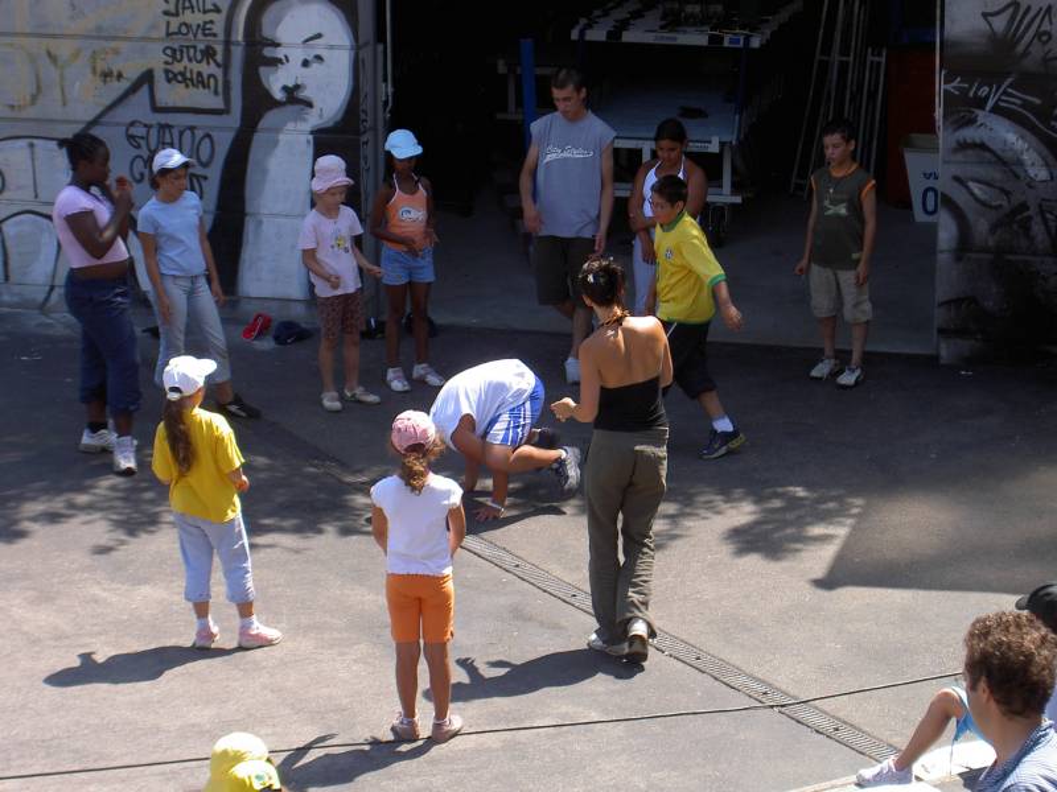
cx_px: 528
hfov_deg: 17.0
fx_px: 3542
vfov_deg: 12.8
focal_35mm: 116
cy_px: 396
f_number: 4.9
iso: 100
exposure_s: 1/160
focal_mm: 24
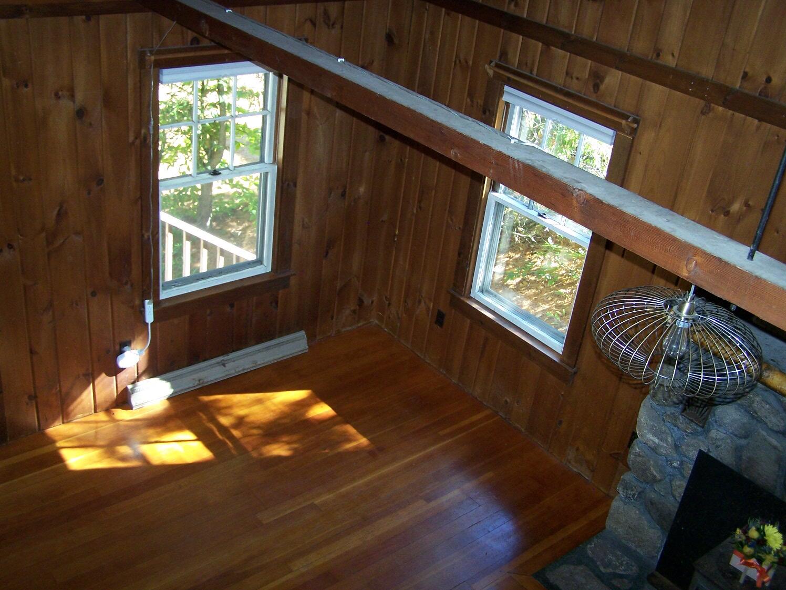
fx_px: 863
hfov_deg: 49.0
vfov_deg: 37.7
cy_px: 295
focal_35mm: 38
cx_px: 393
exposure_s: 1/60
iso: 160
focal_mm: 6.3
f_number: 2.8
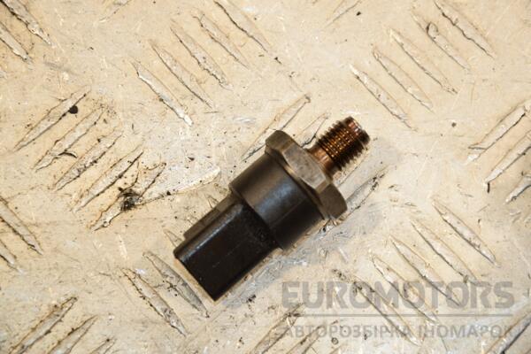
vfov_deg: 8.7
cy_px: 177
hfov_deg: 13.0
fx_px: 2323
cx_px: 266
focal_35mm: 158
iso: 800
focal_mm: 105
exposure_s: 1/200
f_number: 8
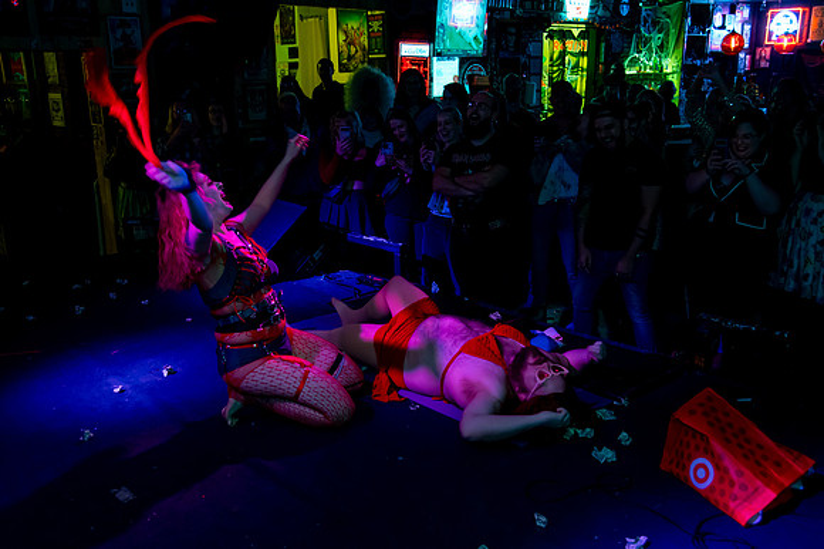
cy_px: 274
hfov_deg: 56.5
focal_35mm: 34
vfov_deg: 39.4
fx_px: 767
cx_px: 412
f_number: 4
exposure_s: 1/100
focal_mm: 31
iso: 5000
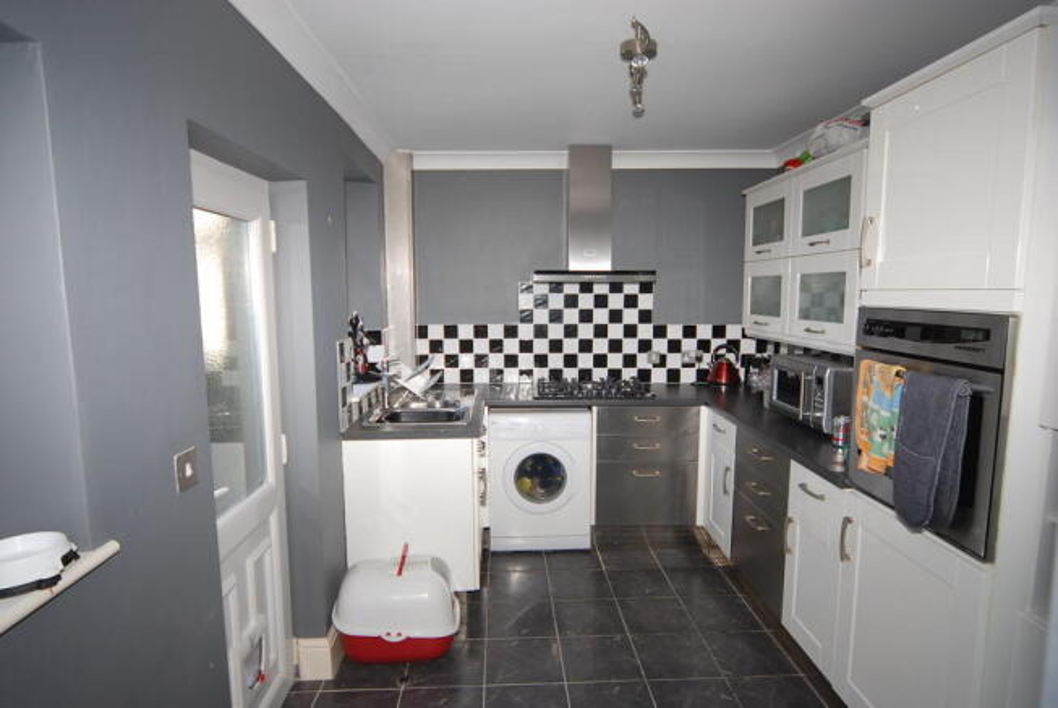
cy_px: 354
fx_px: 574
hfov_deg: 85.4
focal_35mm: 20
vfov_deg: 63.4
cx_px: 529
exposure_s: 1/60
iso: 200
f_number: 4.8
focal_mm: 13
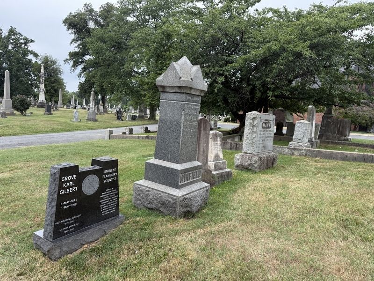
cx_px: 187
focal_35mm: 24
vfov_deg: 56.8
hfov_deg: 71.6
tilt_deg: -4.1
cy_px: 140
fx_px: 259
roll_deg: -5.2
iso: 100
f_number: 1.78
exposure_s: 1/1192
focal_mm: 6.76
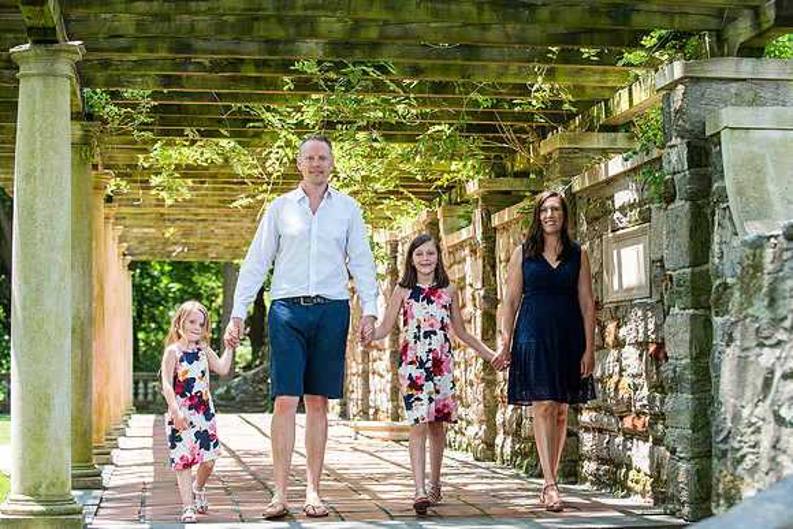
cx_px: 422
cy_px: 273
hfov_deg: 24.3
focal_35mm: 84
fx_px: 1841
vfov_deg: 16.4
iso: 800
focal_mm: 78
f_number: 3.5
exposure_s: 1/1000
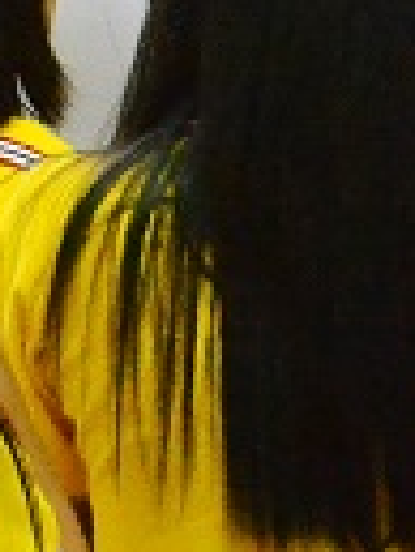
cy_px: 165
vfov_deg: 7.6
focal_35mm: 260
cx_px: 740
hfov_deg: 5.6
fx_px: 4149
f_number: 7.1
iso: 6400
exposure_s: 1/200
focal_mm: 29
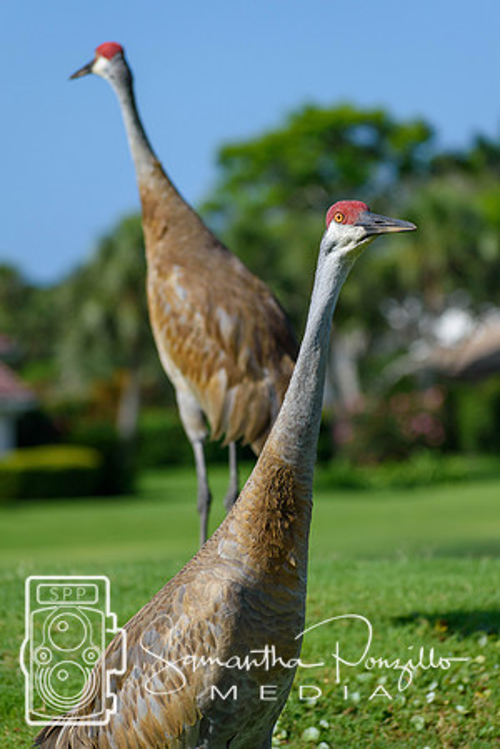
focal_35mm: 218
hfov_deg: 6.3
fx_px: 4531
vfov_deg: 9.5
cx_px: 250
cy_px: 374
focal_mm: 145
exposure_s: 1/2000
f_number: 5.6
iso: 360
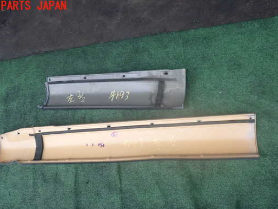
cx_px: 130
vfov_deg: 40.6
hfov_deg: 52.6
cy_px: 121
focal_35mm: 35
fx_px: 281
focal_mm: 5.4
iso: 100
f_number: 3.2
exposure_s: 1/160
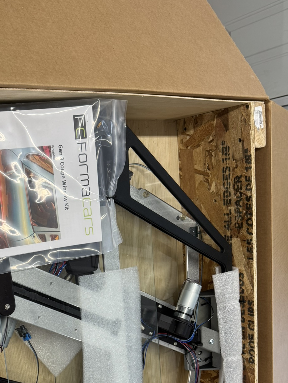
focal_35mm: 40
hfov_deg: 35.2
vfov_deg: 45.0
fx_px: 444
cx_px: 72
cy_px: 292
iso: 125
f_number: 1.78
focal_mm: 6.76
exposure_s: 1/120
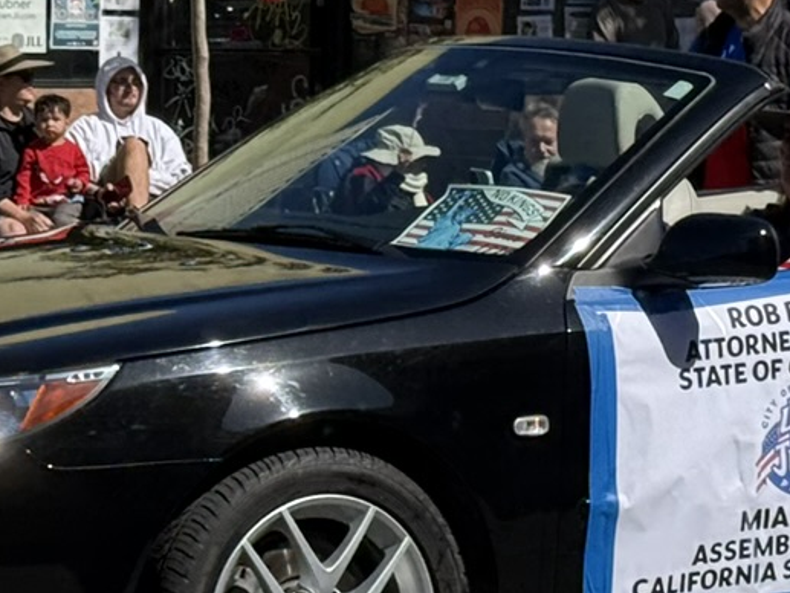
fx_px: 4337
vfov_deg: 7.8
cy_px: 301
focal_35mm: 190
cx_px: 501
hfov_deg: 10.4
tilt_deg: -4.2
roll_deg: -2.5
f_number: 1.78
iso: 64
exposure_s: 1/2667
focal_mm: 6.76
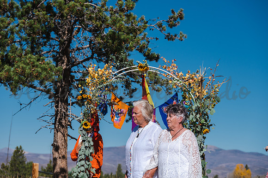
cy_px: 89
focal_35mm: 110
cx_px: 134
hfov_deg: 18.6
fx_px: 818
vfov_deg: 12.4
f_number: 6.3
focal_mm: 110
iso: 200
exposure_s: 1/1600
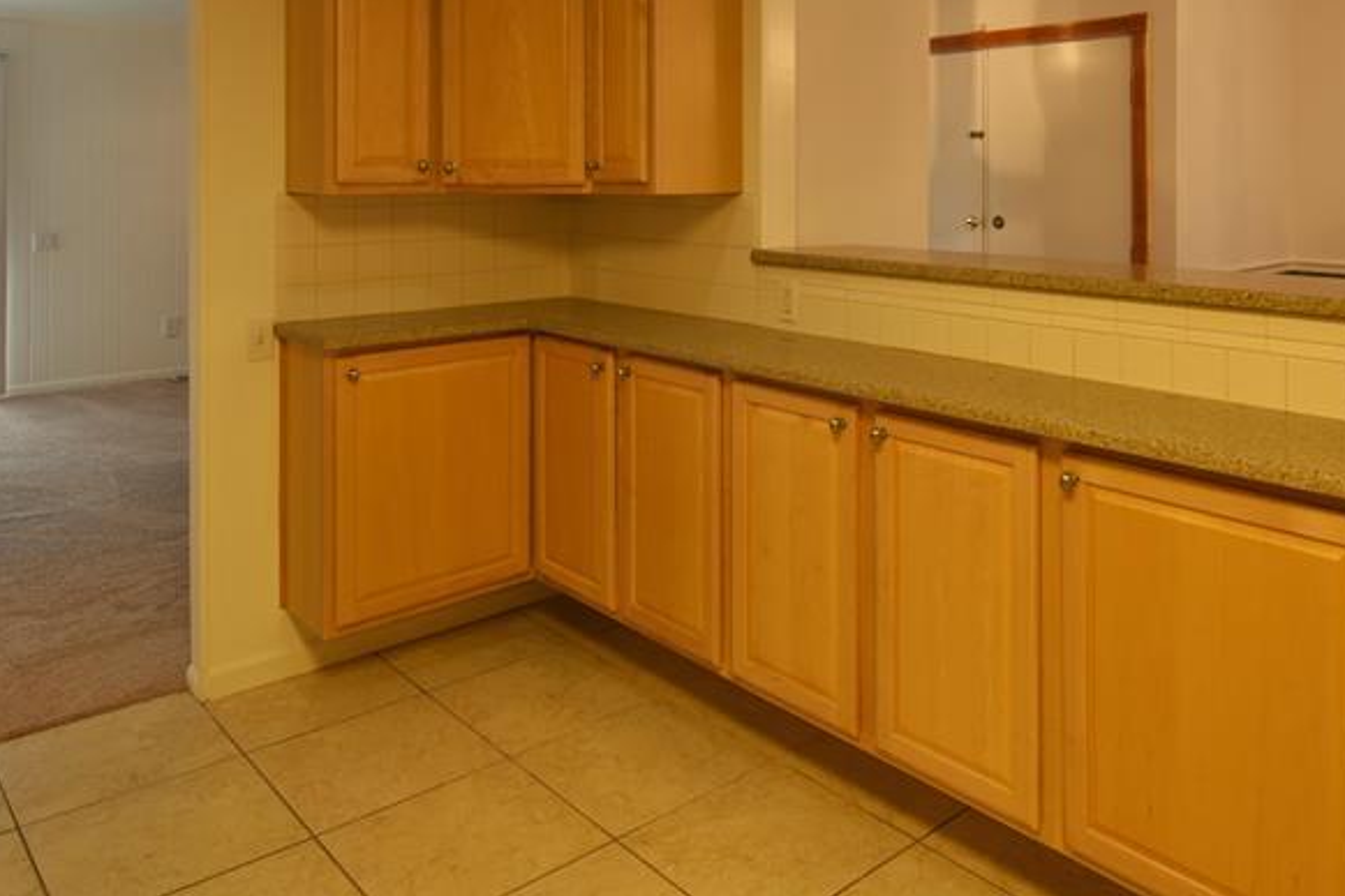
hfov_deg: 64.5
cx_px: 839
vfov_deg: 43.6
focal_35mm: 28
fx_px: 1046
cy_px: 145
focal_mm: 10
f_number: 3.5
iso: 100
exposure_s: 1/15
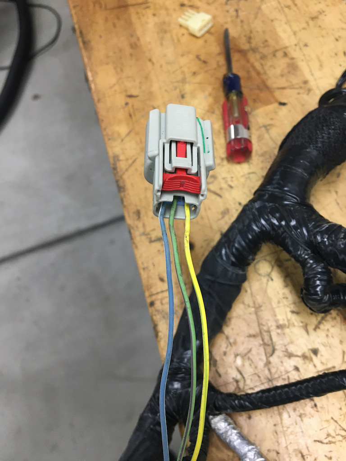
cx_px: 173
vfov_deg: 61.7
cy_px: 230
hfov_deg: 48.2
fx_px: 386
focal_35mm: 29
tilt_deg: -62.9
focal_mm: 4.15
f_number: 2.2
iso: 40
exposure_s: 1/30
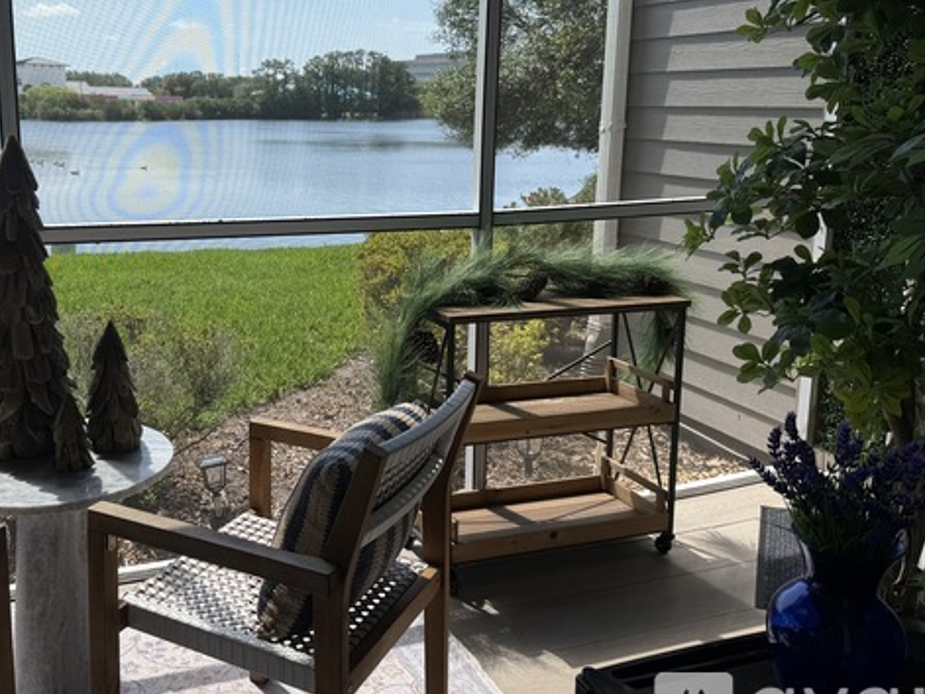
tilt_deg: -7.9
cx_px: 317
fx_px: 908
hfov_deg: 53.0
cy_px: 260
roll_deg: -1.2
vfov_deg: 41.5
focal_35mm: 34
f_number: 1.78
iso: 80
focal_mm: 6.76
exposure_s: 1/2801
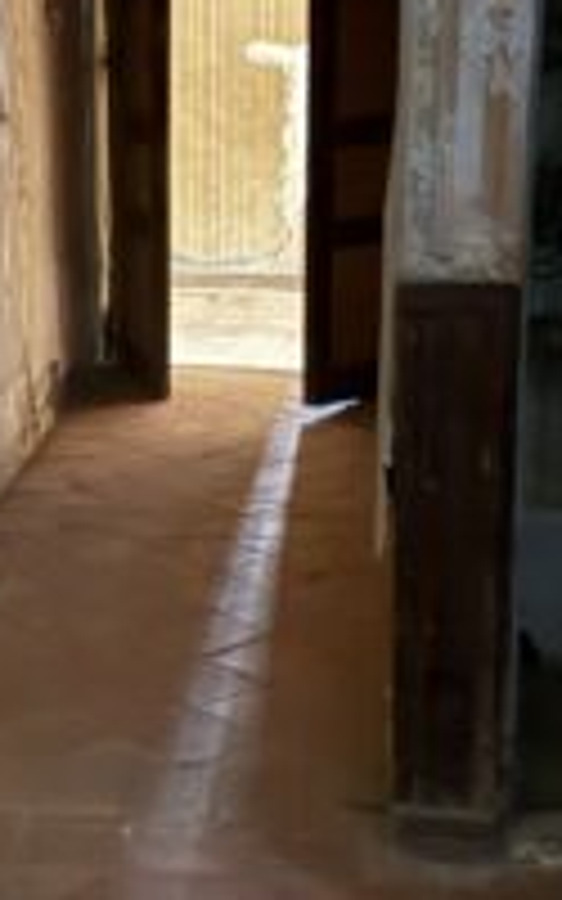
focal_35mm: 51
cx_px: 58
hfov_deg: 24.6
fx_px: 1250
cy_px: 387
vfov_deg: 39.5
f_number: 1.78
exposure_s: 1/2
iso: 6400
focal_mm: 6.76
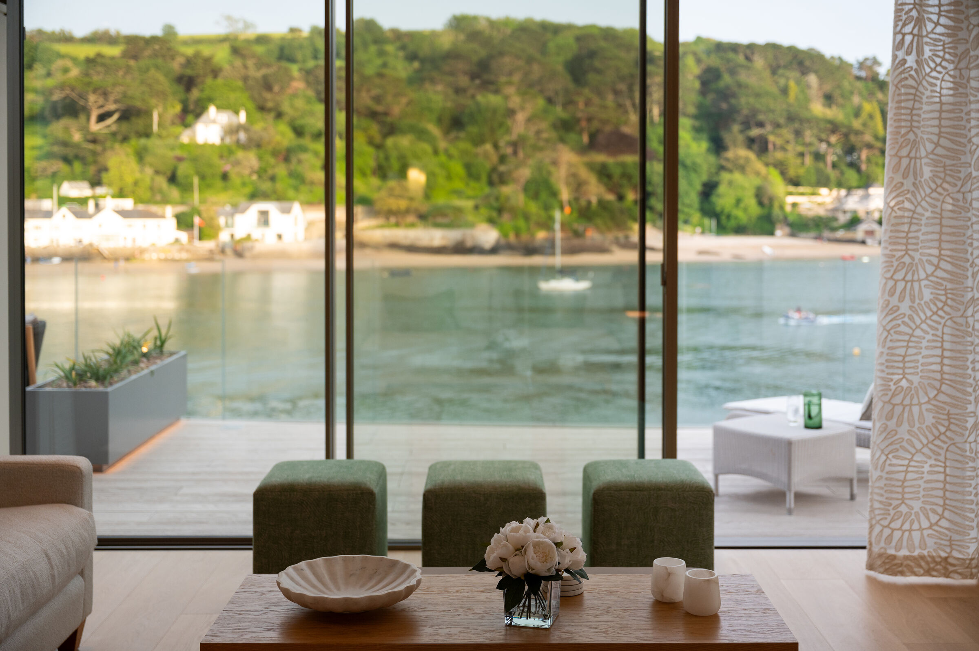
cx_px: 490
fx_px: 1141
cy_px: 326
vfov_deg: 31.9
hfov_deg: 46.4
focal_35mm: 42
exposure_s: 1/1000
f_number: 2.8
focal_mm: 42
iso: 640
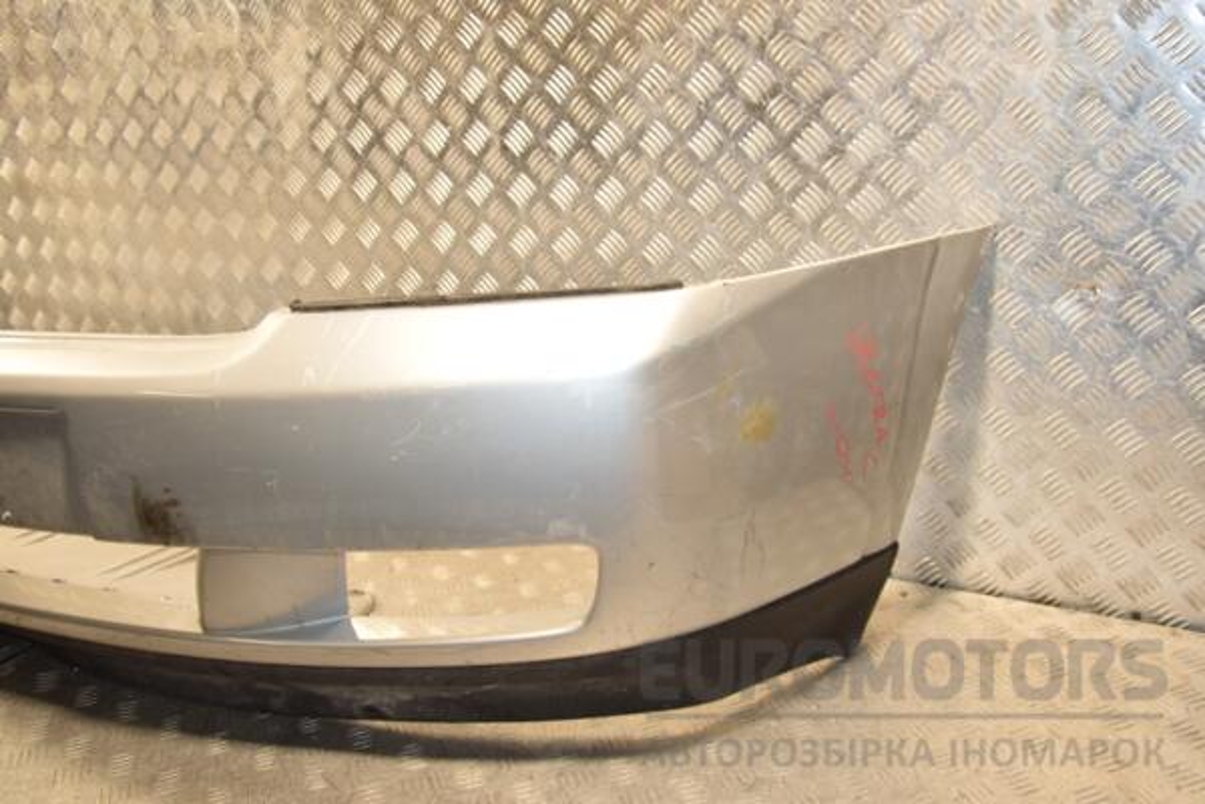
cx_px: 602
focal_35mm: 33
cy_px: 402
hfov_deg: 57.2
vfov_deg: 40.0
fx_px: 1104
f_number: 5.6
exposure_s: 1/200
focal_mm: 22
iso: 800
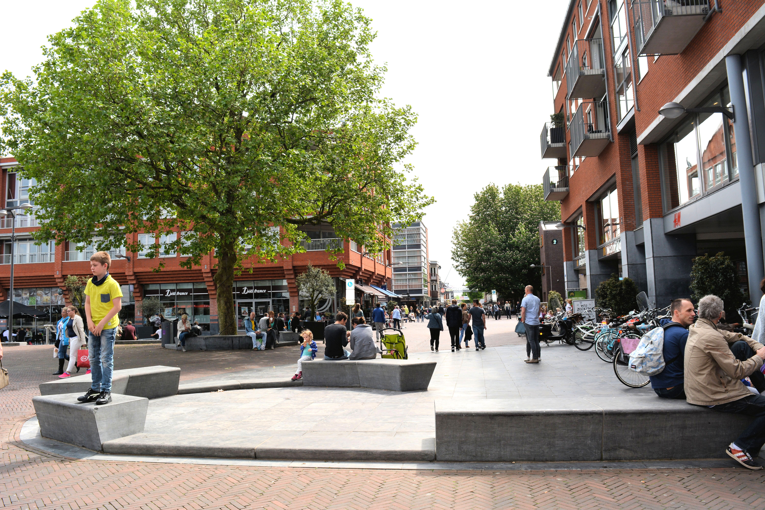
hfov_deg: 67.4
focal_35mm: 27
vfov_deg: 47.9
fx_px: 574
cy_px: 255
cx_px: 382
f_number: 9
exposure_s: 1/200
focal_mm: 18
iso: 100
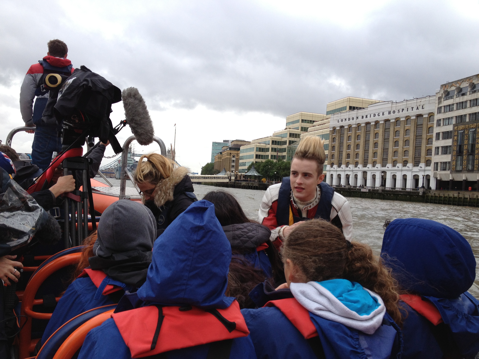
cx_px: 240
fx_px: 484
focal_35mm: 35
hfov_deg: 52.6
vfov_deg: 40.7
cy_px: 180
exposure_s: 1/497
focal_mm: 4.28
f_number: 2.4
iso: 50
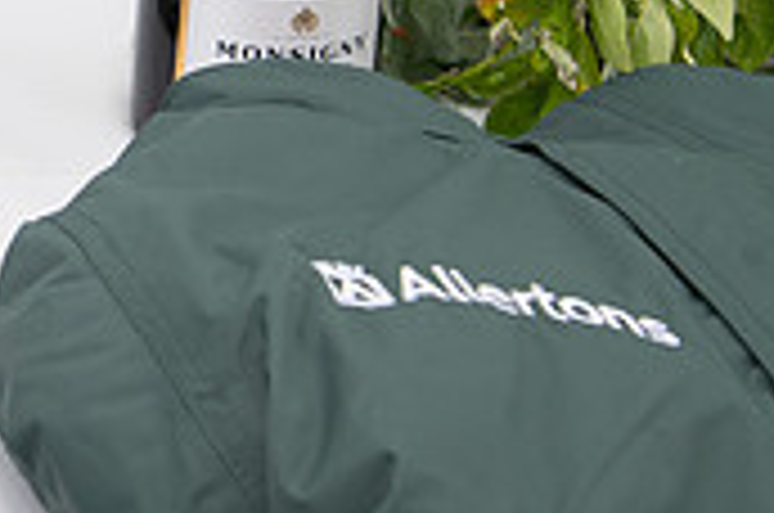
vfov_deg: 7.9
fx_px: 3627
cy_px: -306
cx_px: -324
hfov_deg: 11.7
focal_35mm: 169
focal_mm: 50
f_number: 5.6
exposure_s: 1/640
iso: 400
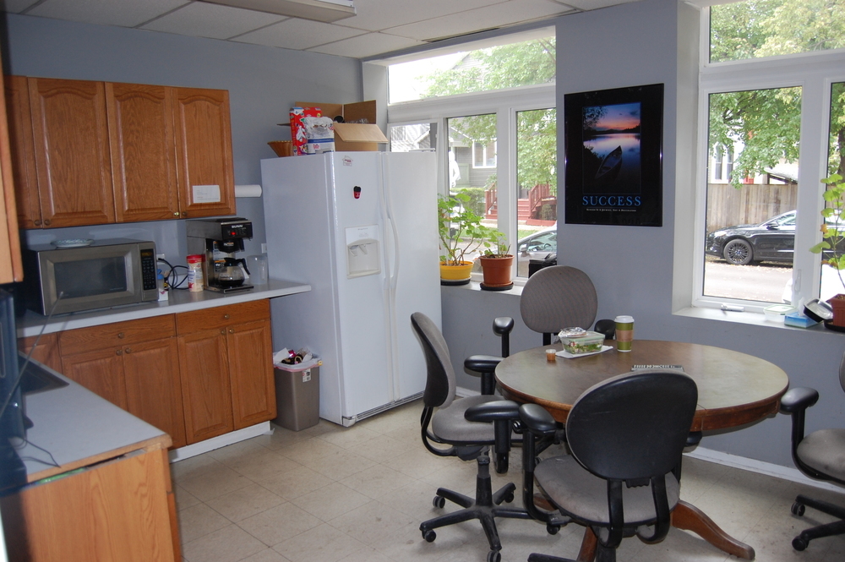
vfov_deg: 47.9
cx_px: 422
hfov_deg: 67.4
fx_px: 633
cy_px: 281
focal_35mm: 27
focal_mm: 18
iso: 400
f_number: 3.5
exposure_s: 1/60
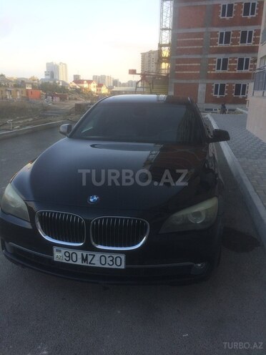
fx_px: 297
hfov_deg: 48.2
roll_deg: -0.9
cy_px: 178
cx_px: 133
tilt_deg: -16.3
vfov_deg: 61.7
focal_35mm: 29
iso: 32
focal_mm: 4.15
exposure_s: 1/308
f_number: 2.2
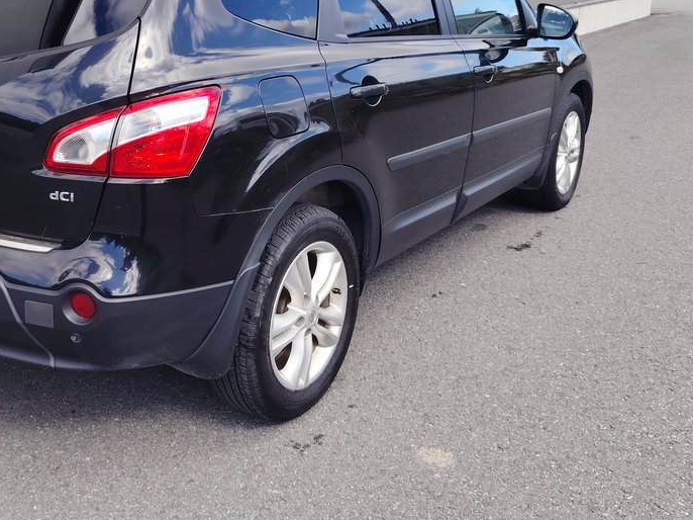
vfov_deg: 33.7
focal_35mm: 42
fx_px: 841
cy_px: 139
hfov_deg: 44.0
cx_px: 215
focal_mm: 5.25
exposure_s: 1/900
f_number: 1.75
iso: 233
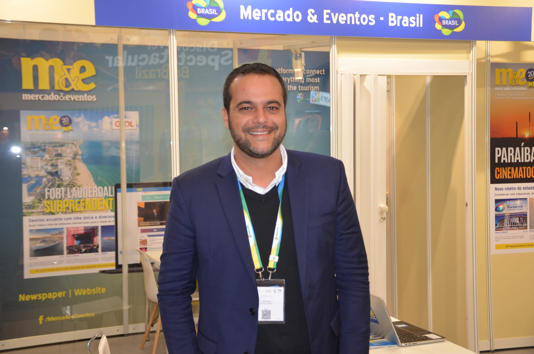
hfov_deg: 41.2
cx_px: 267
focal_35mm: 48
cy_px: 177
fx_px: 711
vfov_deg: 28.0
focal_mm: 32
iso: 560
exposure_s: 1/60
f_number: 4
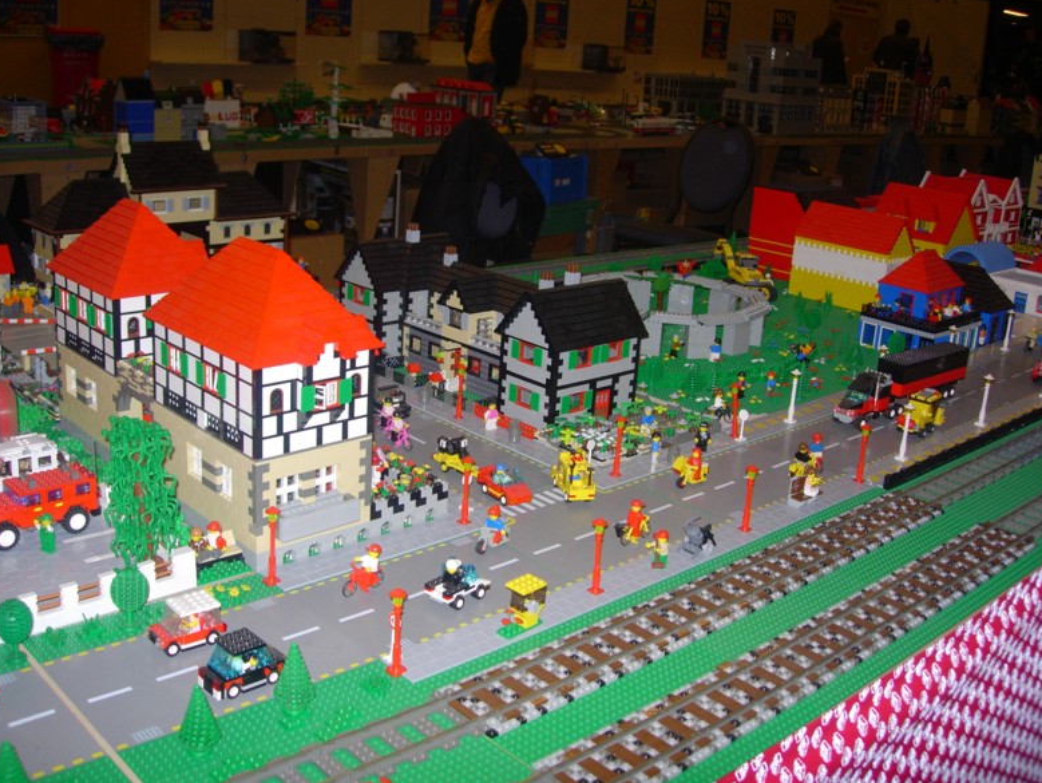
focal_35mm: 39
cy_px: 383
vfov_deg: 36.8
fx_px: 1175
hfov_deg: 47.8
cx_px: 519
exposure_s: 1/64
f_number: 2.8
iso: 79
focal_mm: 7.8
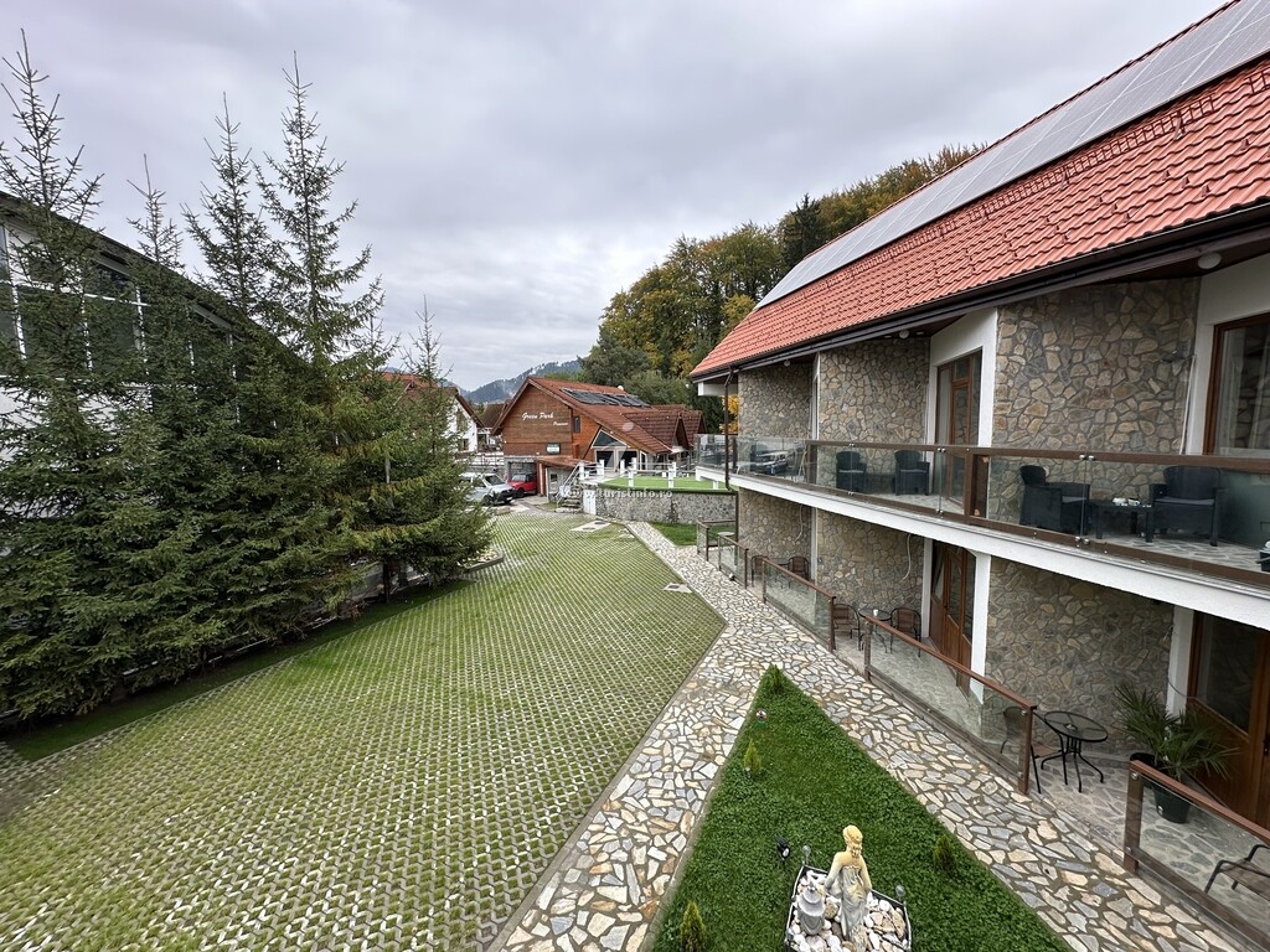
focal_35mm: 14
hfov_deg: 102.1
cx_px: 635
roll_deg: +1.1
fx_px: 514
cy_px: 476
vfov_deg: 85.7
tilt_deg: -5.2
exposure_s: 1/165
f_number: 2.2
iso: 40
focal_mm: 2.22
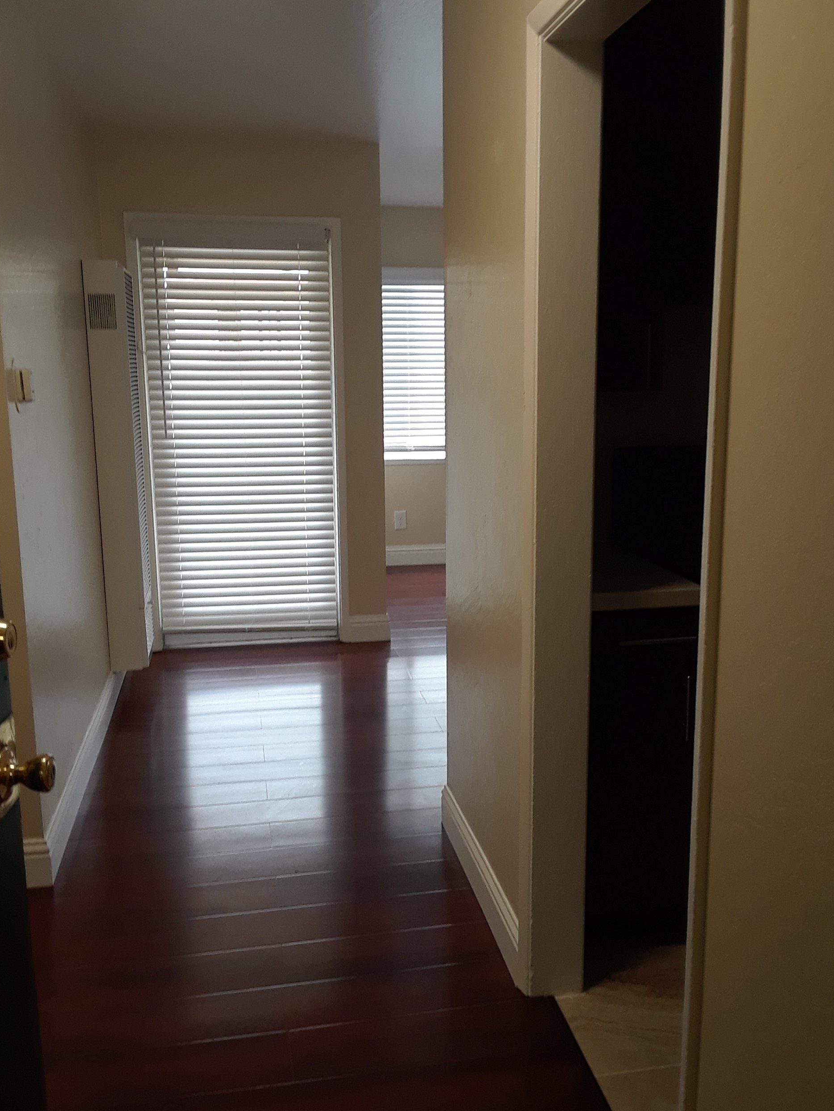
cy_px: 558
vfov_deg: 58.3
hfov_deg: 45.4
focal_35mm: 31
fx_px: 996
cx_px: 424
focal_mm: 2.47
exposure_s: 1/60
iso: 50
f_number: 1.9
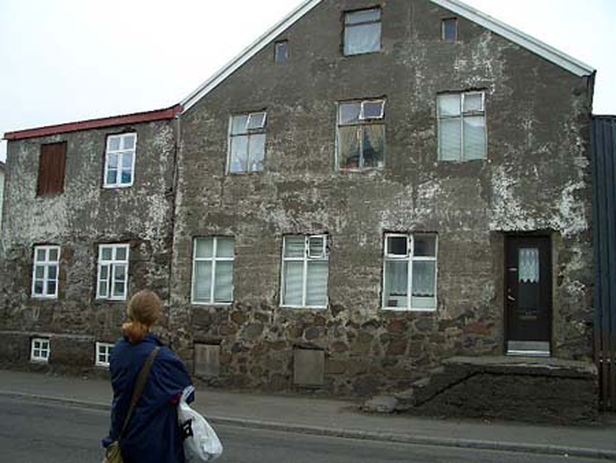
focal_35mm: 35
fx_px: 623
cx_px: 308
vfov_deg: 40.7
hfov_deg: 52.6
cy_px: 232
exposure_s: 1/320
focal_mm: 5.8
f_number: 4.3
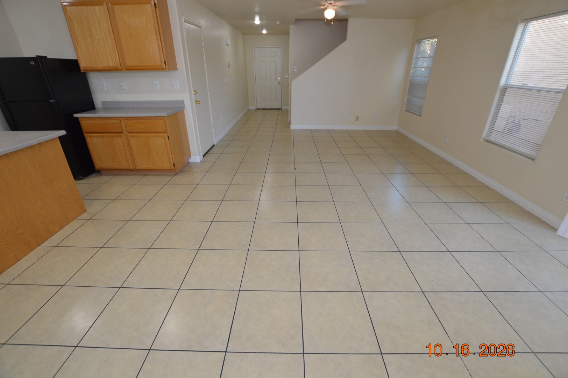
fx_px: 236
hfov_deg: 100.4
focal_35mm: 15
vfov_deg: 77.2
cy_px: 189
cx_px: 284
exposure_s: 1/80
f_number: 4.5
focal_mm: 10
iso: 400
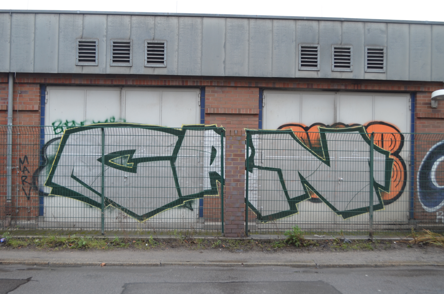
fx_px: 517
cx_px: 222
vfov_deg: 31.8
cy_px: 147
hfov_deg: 46.5
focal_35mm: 42
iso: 400
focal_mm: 28
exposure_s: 1/80
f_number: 4.5
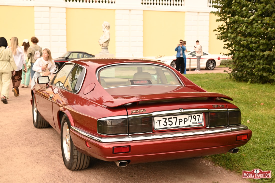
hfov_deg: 40.3
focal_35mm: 49
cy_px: 92
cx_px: 138
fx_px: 374
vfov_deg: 27.5
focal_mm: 49
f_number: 5.6
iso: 160
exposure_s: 1/250
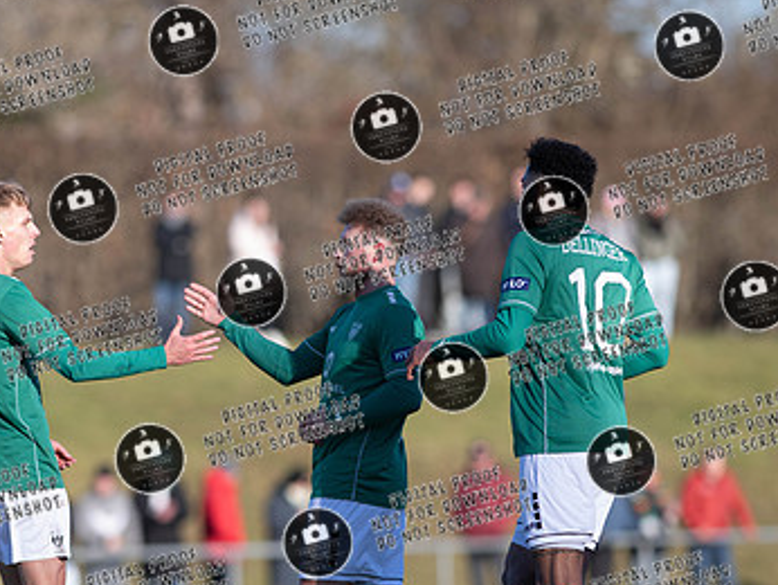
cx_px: 297
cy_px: 404
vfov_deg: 3.1
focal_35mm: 483
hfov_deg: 4.1
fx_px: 10863
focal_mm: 300
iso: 250
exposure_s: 1/1600
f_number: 3.5
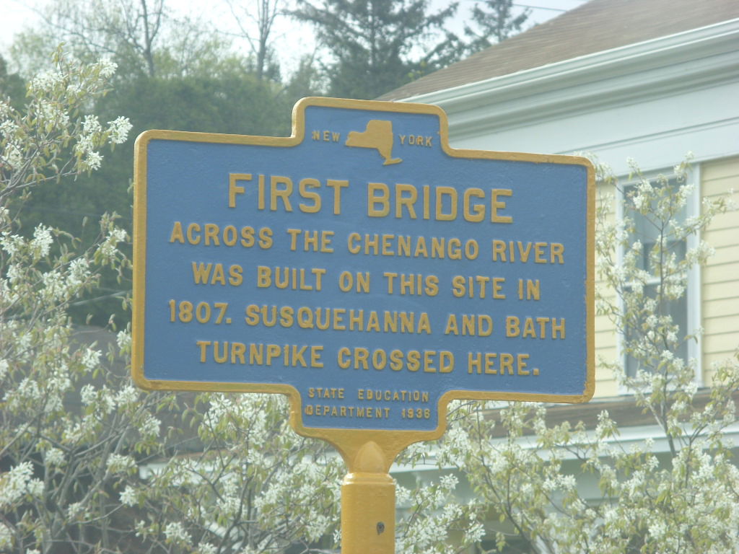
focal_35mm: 190
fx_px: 4056
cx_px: 370
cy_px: 277
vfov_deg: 7.8
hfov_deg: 10.4
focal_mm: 31.5
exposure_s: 1/154
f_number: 4.6
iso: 50
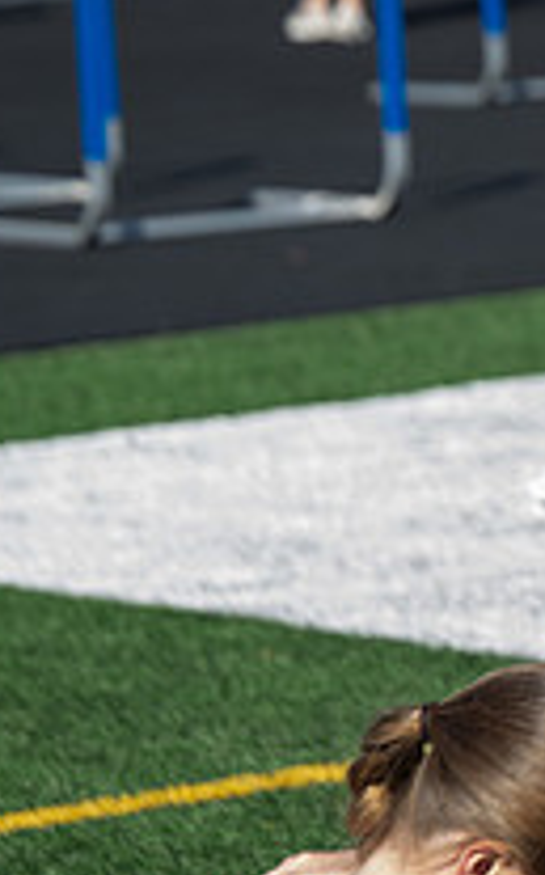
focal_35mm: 300
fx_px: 7144
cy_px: 774
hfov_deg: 4.3
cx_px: 1162
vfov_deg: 7.0
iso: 200
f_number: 3.2
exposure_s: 1/1000
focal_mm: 70
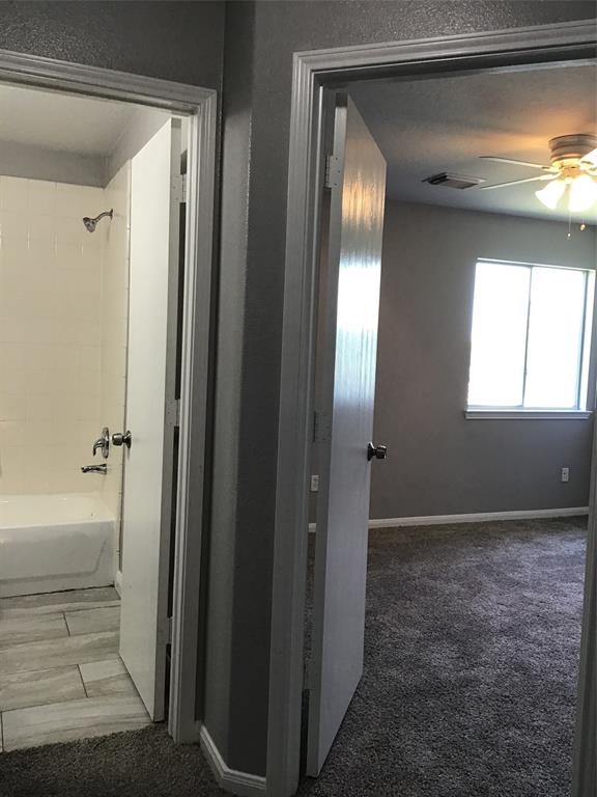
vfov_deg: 58.4
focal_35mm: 31
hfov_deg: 45.4
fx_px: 713
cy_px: 398
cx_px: 298
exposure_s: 1/30
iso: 50
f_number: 2.4
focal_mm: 3.3
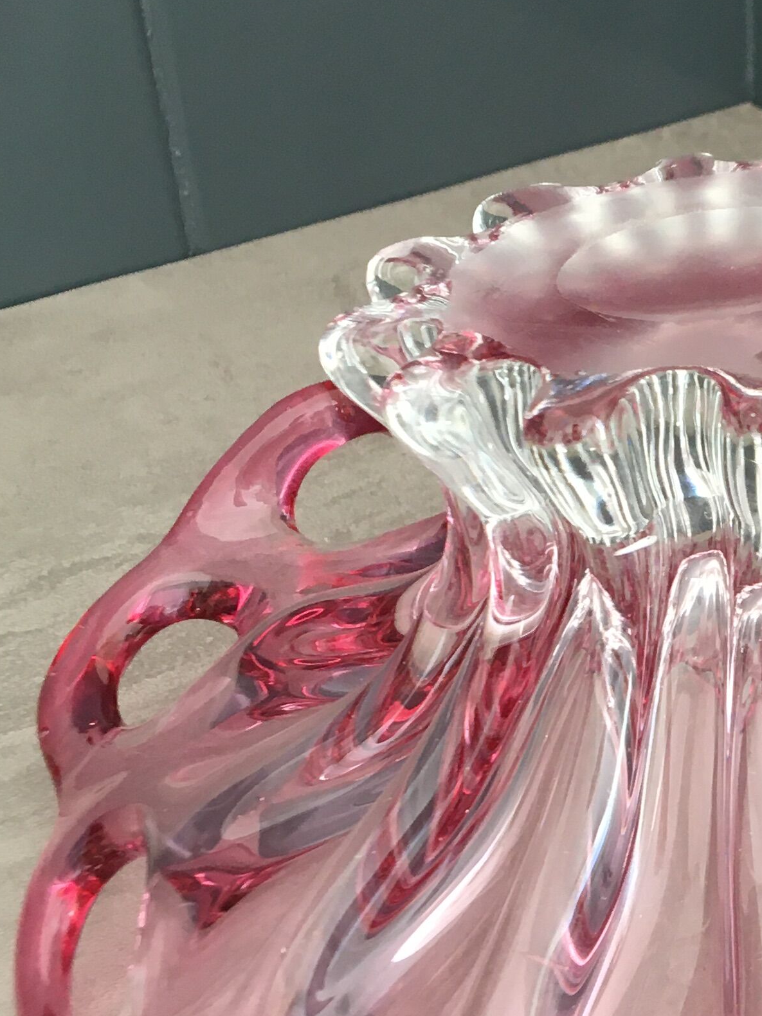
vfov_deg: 26.1
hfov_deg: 19.2
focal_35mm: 74
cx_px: 821
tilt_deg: -36.1
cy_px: 712
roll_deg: +0.6
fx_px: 2172
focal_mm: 4.15
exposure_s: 1/33
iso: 32
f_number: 2.2
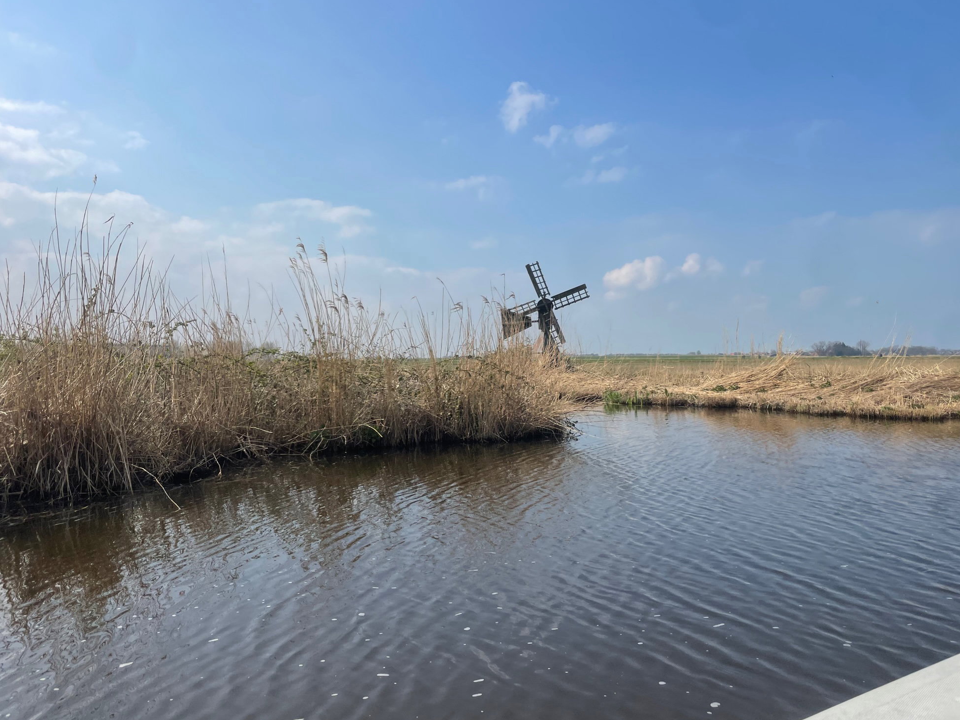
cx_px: 498
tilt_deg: -2.3
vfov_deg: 51.4
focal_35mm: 27
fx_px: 749
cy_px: 353
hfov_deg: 65.3
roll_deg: +0.3
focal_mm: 4.2
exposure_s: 1/4651
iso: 32
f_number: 1.6
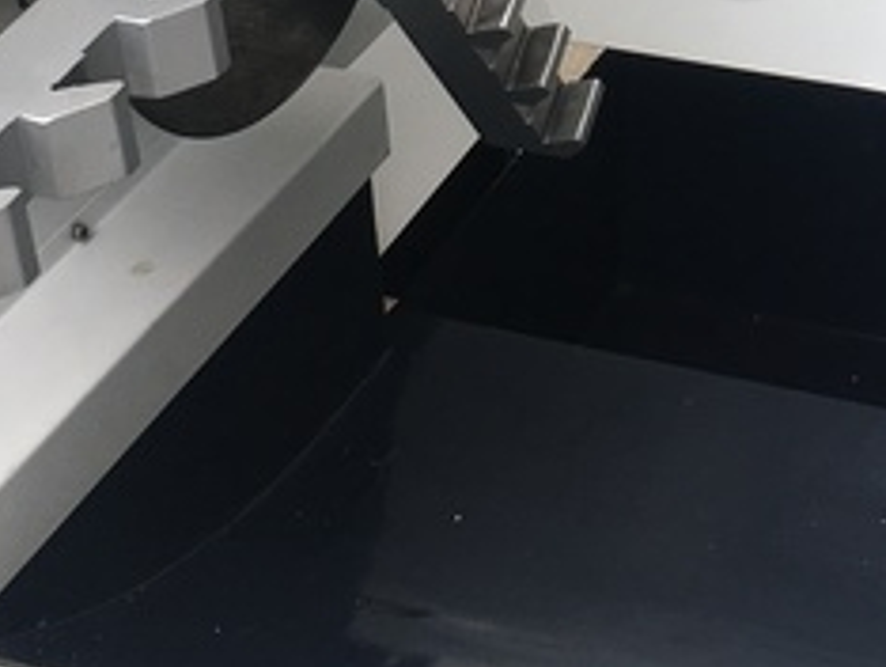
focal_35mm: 99
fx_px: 2537
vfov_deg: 14.1
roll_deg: +1.6
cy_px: -307
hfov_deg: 19.6
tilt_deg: -21.5
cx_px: 738
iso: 25
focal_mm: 4.15
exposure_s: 1/545
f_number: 2.2
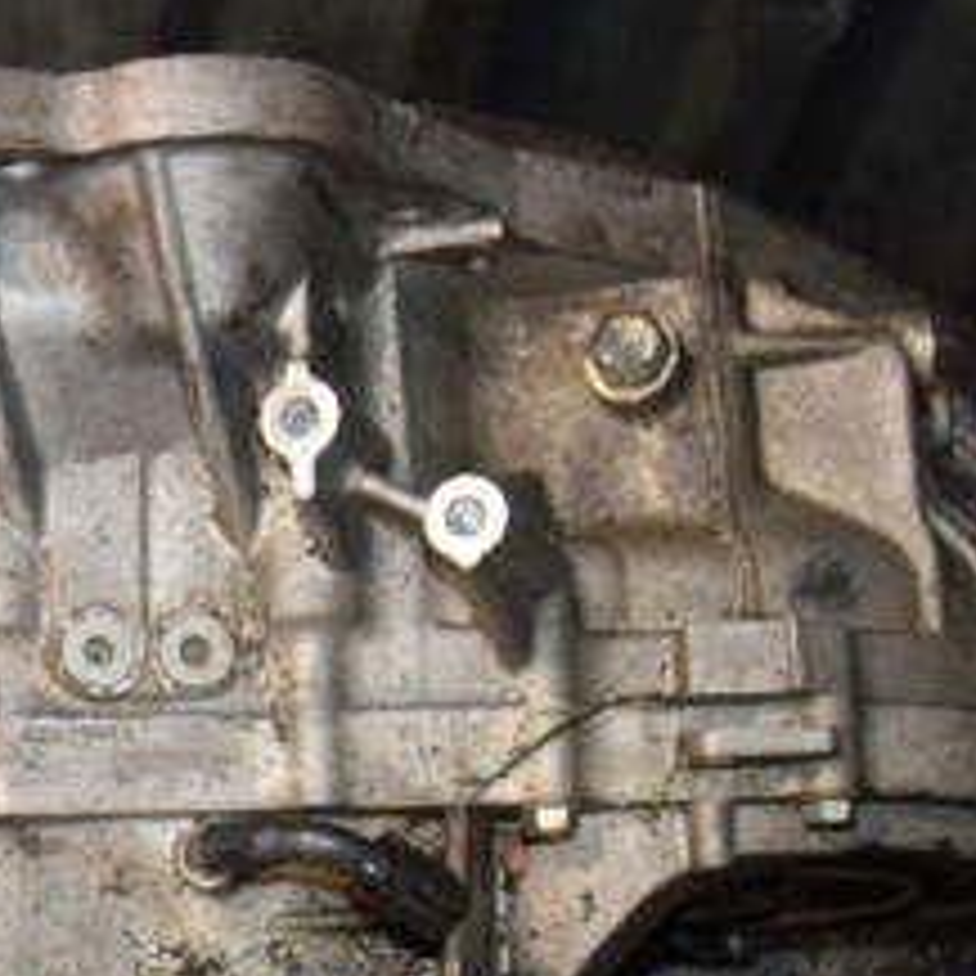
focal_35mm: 88
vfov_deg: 19.5
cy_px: 783
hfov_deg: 19.0
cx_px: -45
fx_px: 2813
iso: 800
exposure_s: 1/60
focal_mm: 25
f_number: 5
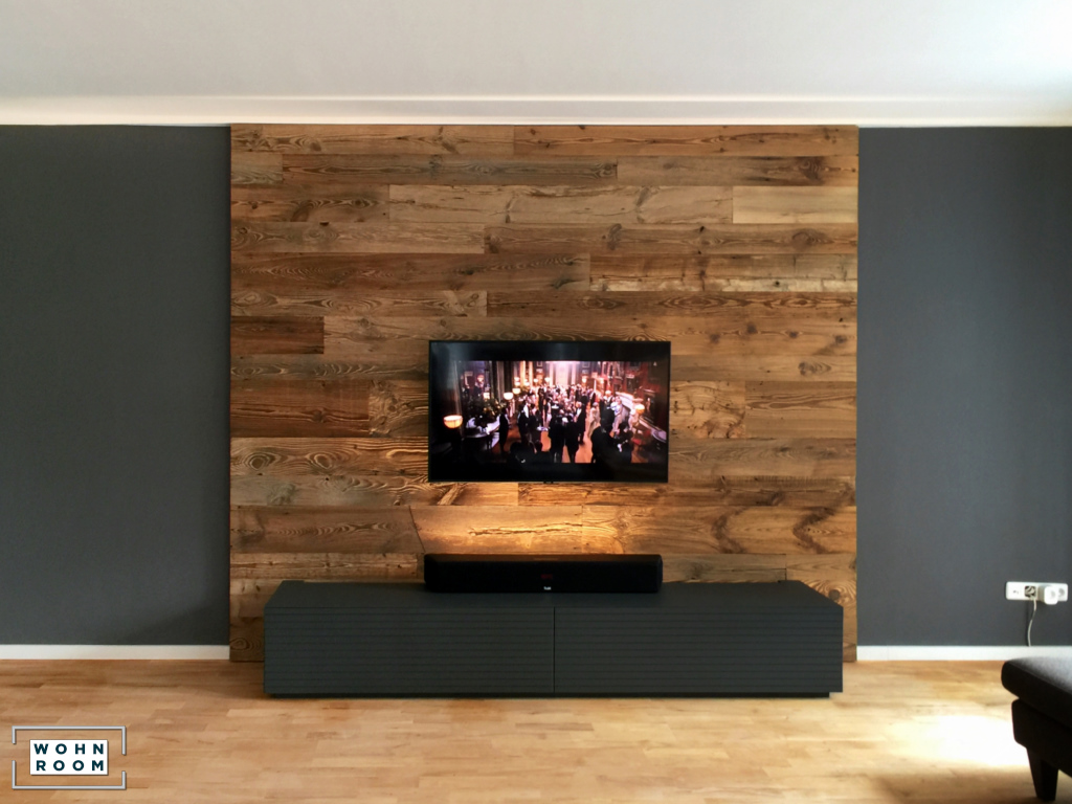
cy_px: 402
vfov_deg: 48.2
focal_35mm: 29
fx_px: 898
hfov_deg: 61.7
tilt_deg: -0.6
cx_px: 536
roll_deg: -1.2
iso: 40
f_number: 2.2
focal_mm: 4.15
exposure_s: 1/17
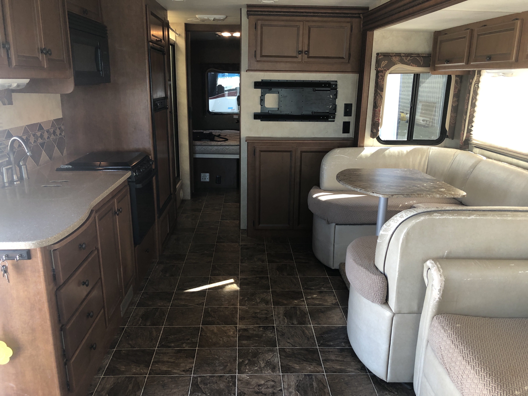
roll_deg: +0.7
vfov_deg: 49.7
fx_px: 427
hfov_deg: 63.4
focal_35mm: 28
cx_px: 264
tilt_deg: -15.1
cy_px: 198
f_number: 1.8
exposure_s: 1/30
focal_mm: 3.99
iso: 40
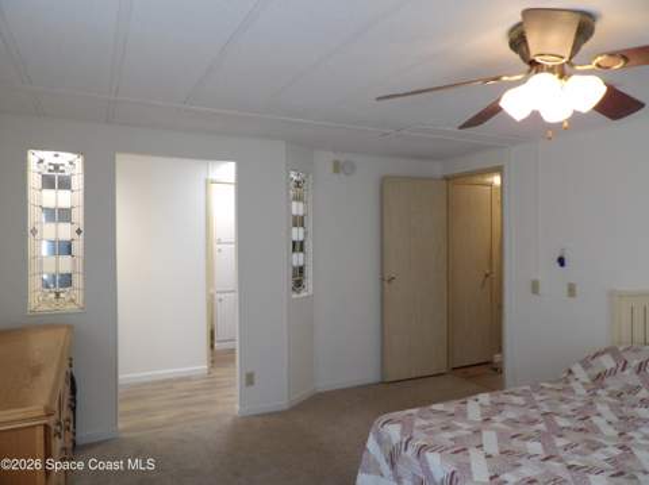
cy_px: 242
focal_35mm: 24
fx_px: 450
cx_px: 324
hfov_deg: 71.7
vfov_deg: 56.7
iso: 191
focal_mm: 4.3
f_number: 3.2
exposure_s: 1/33
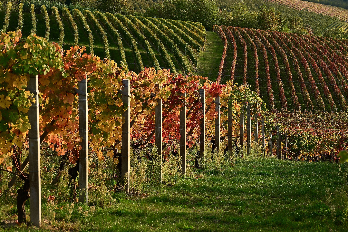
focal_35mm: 105
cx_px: 174
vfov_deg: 13.0
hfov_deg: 19.5
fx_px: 1015
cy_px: 116
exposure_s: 1/50
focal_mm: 105
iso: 110
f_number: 11
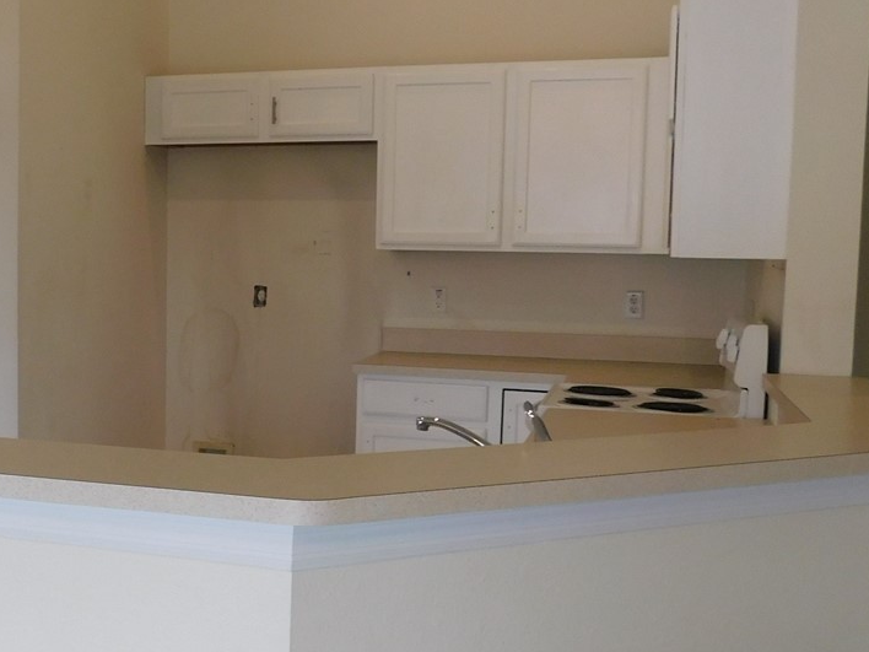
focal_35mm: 52
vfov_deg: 28.0
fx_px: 1305
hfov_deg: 34.8
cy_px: 359
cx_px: 92
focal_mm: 4
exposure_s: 1/50
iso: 125
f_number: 3
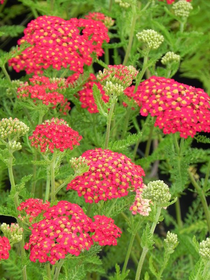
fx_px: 2354
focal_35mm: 291
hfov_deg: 5.1
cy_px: 140
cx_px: 105
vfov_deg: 6.8
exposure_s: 1/250
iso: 160
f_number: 5.6
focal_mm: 51.8
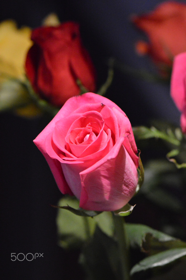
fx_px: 1223
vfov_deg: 13.1
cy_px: 140
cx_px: 93
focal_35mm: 158
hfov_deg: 8.7
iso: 6400
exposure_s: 1/80
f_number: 5.6
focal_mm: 105
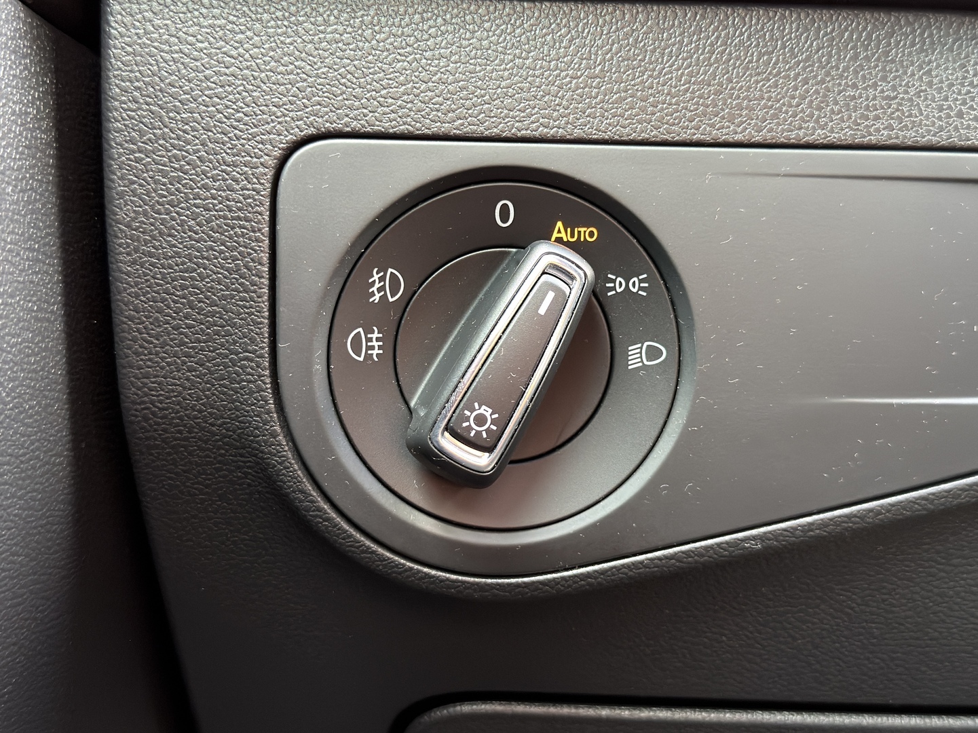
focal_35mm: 44
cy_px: 366
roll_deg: -0.5
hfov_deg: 43.0
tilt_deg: -3.0
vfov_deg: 32.9
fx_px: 1243
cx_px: 489
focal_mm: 6.76
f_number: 1.78
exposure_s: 1/33
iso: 500
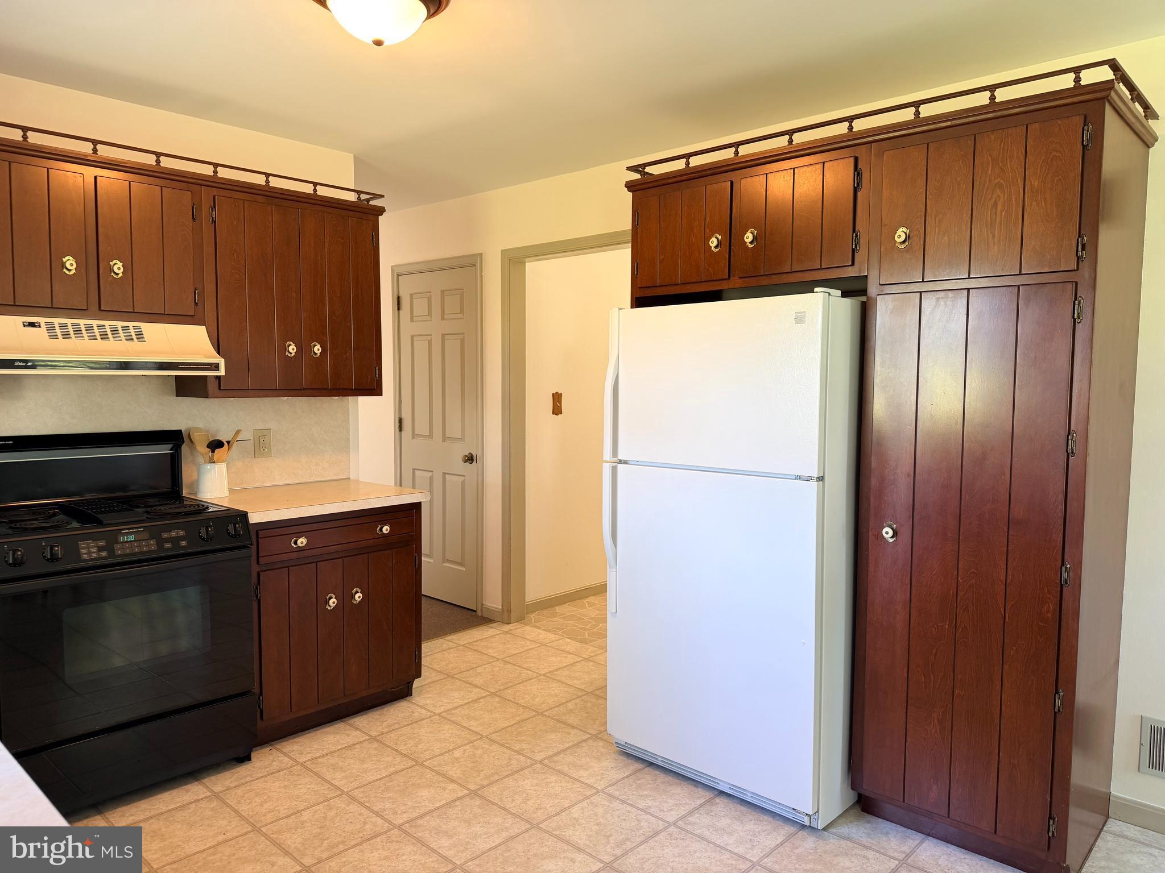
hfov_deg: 71.6
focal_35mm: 24
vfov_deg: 56.8
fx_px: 808
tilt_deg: -4.2
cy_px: 436
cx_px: 582
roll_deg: +0.2
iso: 125
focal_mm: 6.76
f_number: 1.78
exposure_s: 1/60
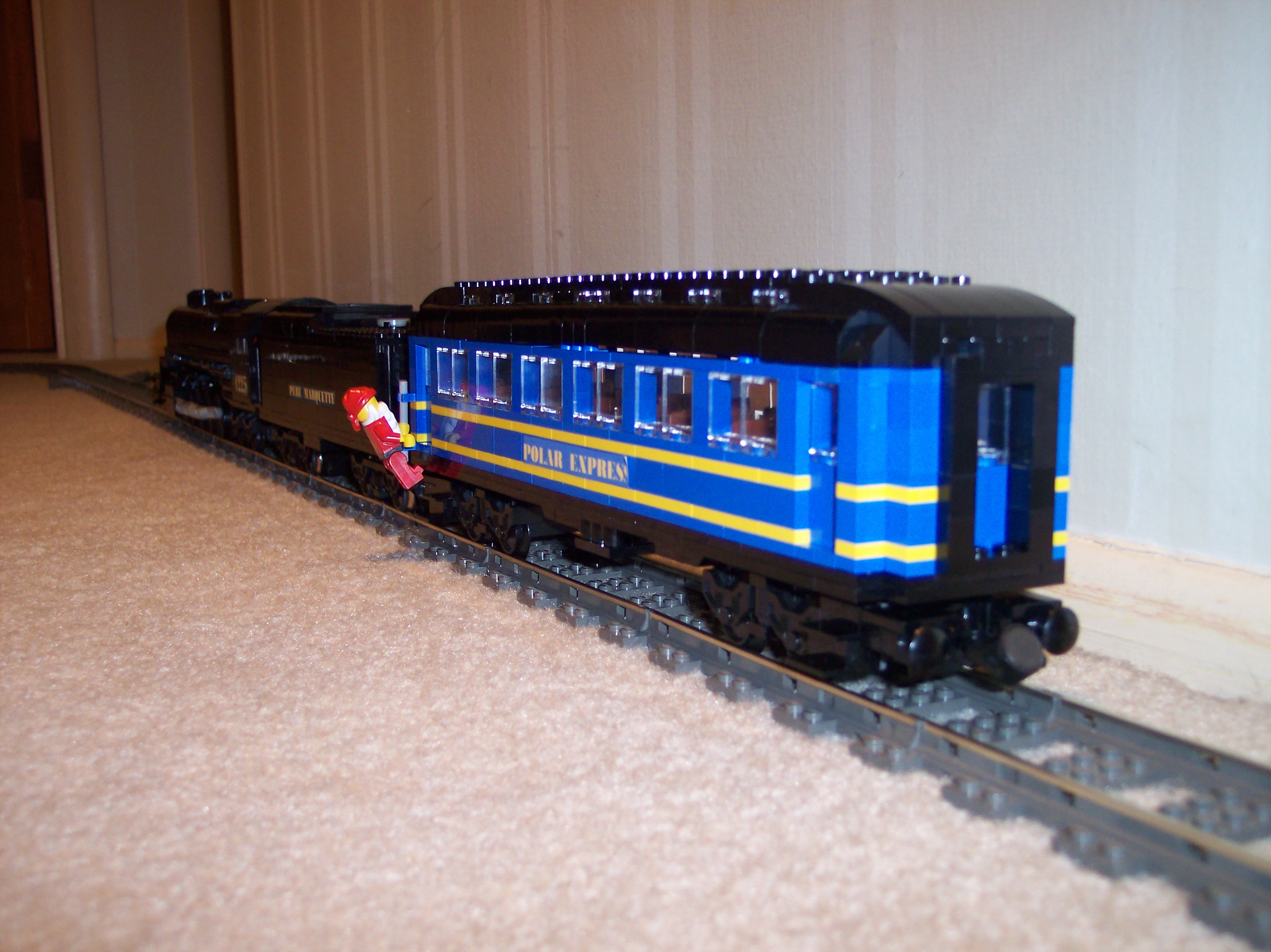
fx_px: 1394
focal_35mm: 38
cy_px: 476
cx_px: 636
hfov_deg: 49.0
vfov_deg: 37.7
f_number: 2.8
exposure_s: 1/30
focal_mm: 8
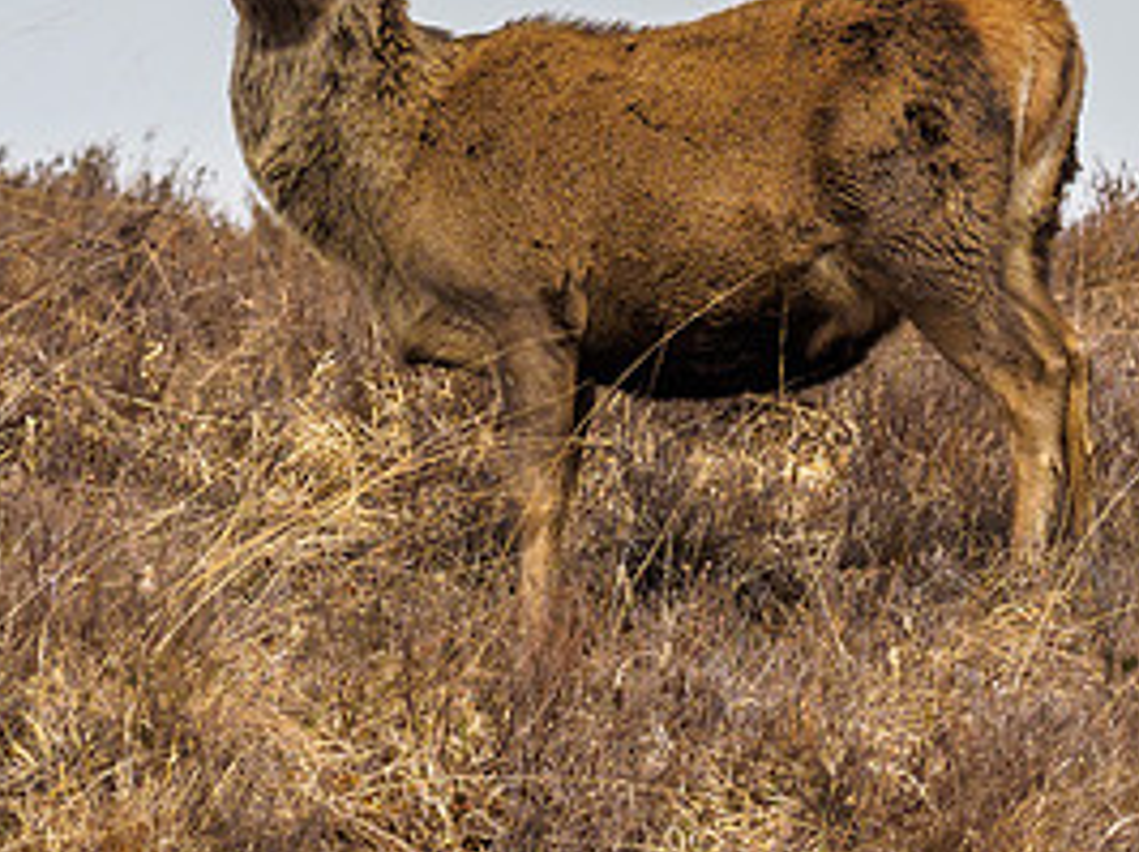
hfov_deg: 1.1
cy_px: -57
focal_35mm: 1769
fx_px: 58154
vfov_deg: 0.8
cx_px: 269
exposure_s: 1/1000
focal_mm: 300
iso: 200
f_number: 5.6
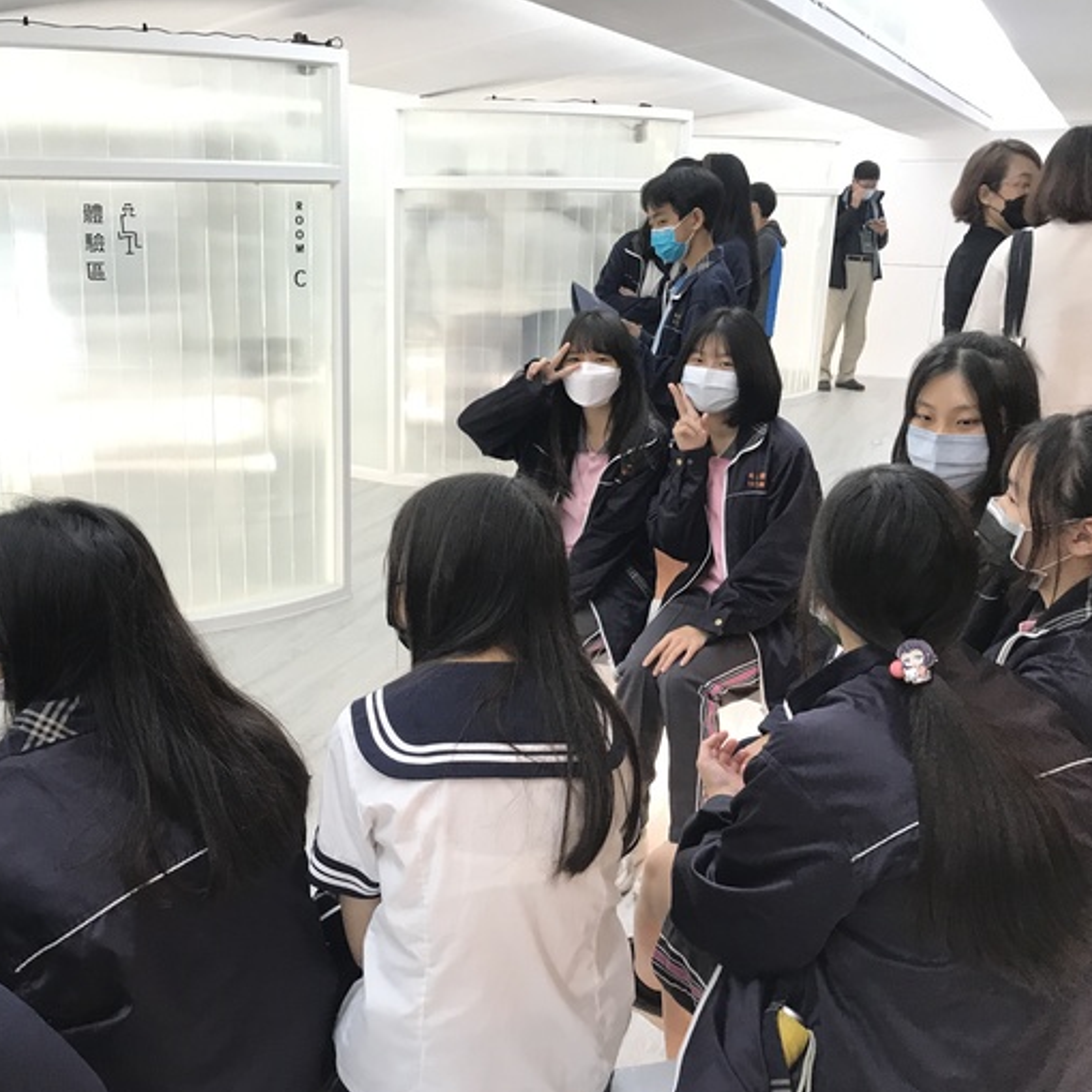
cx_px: 452
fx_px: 1213
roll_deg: -0.6
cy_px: 556
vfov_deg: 48.4
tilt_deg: -15.9
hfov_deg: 48.2
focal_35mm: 34
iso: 32
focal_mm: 3.99
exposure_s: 1/30
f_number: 1.8
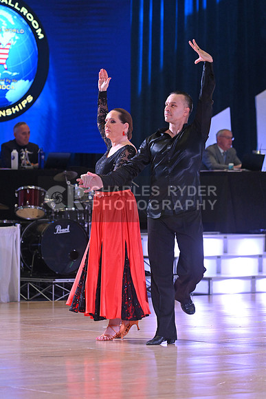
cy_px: 200
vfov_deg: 11.7
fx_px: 1938
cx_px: 133
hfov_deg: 7.9
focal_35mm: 175
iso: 4000
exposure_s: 1/400
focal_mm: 175
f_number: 5
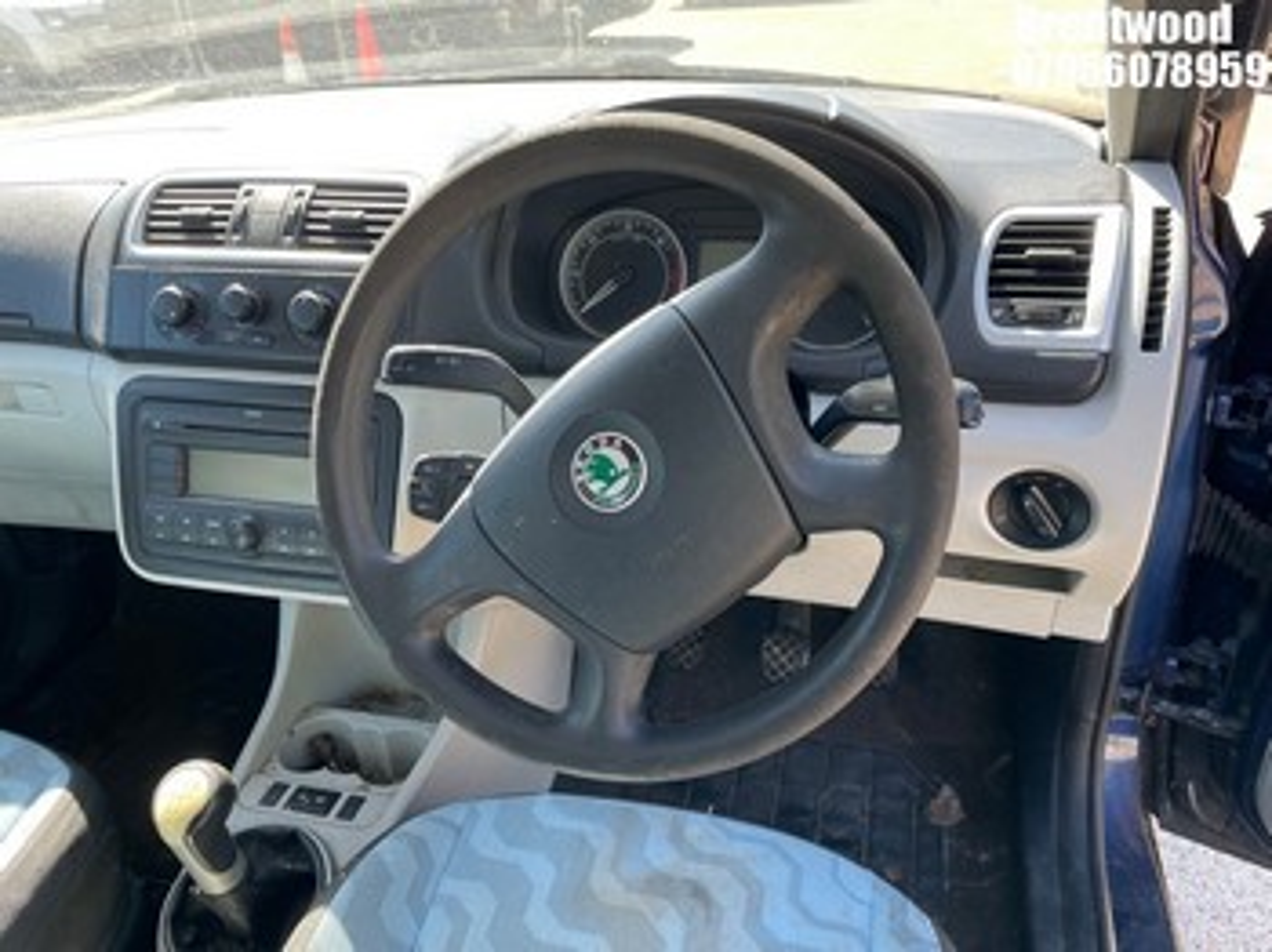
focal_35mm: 26
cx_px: 636
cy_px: 476
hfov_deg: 67.3
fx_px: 955
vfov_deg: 53.0
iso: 32
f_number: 1.6
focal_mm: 4.2
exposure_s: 1/164
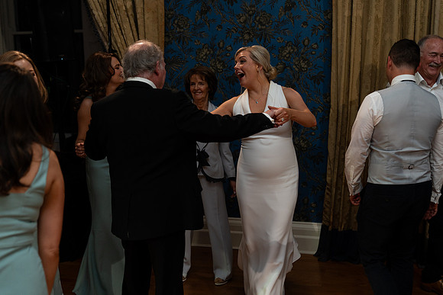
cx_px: 222
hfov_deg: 43.6
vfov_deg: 29.9
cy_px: 148
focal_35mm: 45
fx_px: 554
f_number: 2.8
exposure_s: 1/160
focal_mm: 45
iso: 1250
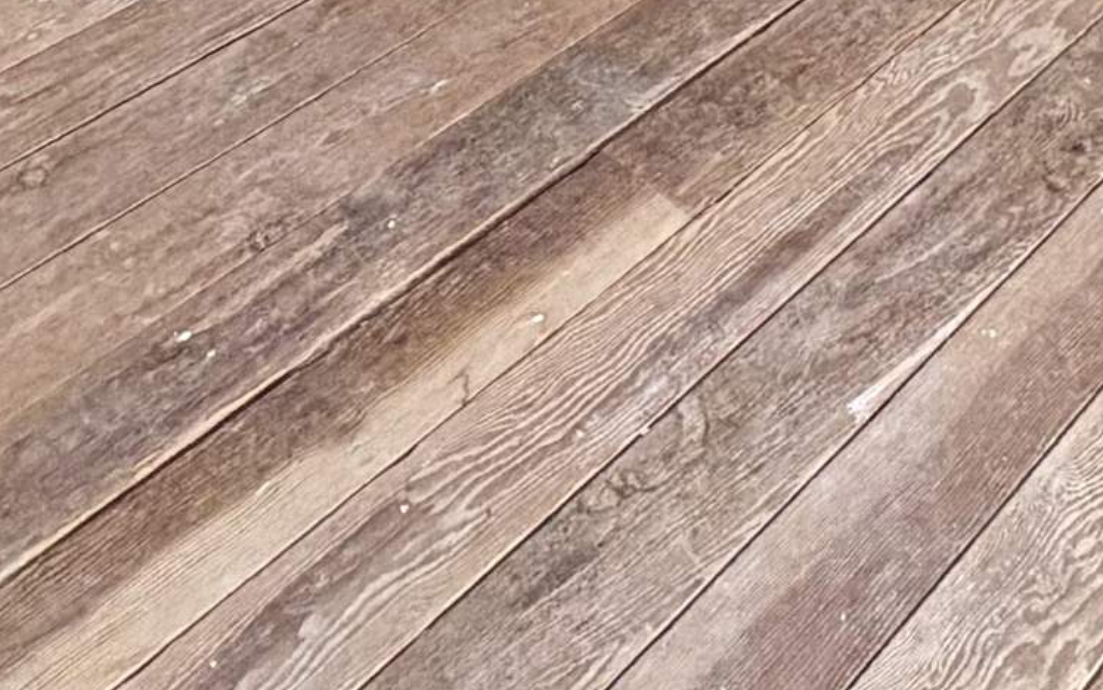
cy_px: -891
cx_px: 954
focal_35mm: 61
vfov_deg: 14.8
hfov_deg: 32.1
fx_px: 1834
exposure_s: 1/121
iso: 320
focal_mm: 2.22
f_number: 2.2
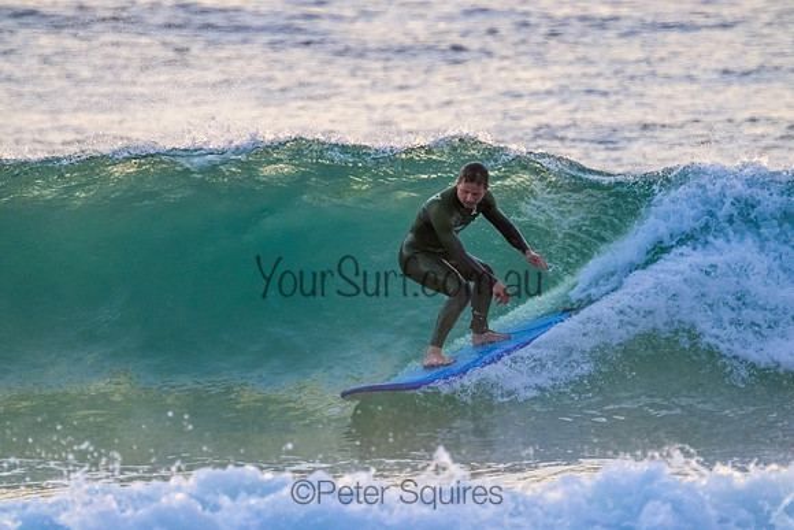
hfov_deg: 2.6
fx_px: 17648
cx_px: 397
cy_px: 265
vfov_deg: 1.7
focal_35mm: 800
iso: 6400
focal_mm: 800
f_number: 11
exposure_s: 1/1250
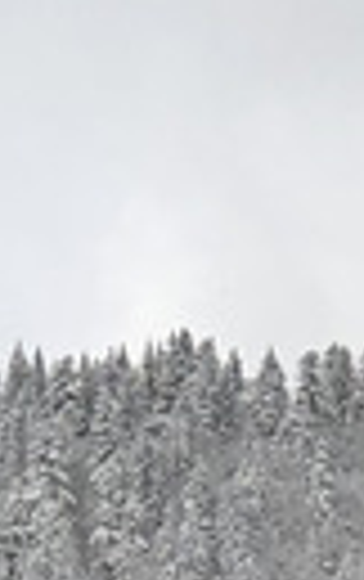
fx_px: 8084
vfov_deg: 4.1
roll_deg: +0.7
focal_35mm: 511
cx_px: 526
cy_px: 926
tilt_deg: +13.9
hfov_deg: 2.6
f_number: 2.4
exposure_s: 1/1297
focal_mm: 6
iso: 16
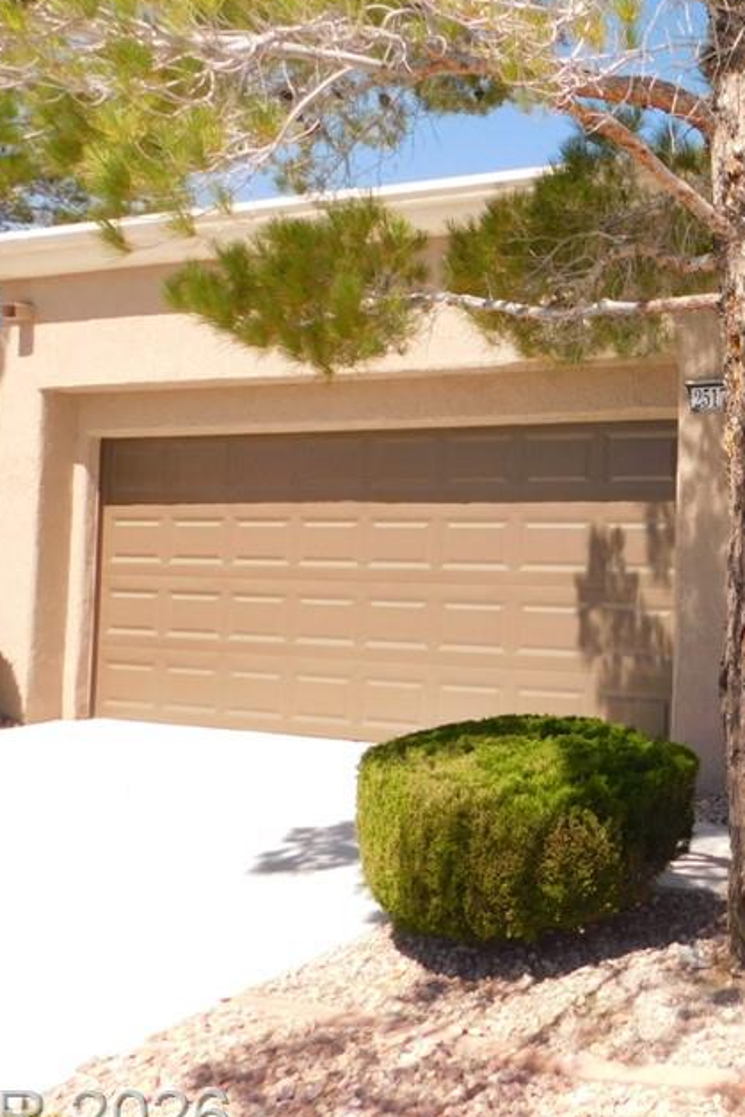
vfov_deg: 49.4
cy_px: 486
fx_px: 1210
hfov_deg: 30.9
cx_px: 798
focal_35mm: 39
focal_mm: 4
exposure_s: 1/1000
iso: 125
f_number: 3
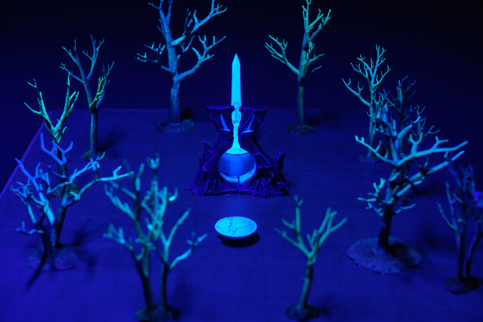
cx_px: 242
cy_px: 161
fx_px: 711
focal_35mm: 53
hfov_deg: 37.5
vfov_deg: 25.5
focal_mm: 35
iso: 800
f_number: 2.8
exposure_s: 1/30
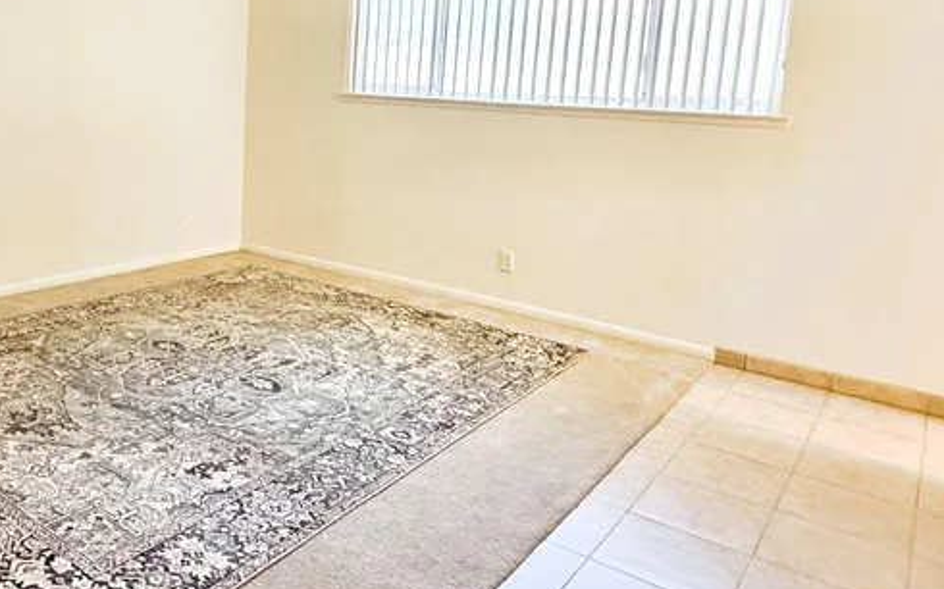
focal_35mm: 31
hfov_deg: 59.6
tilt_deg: -7.5
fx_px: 797
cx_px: 301
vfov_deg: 40.0
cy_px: 185
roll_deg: -2.8
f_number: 2.2
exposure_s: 1/60
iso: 1000
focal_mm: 2.22
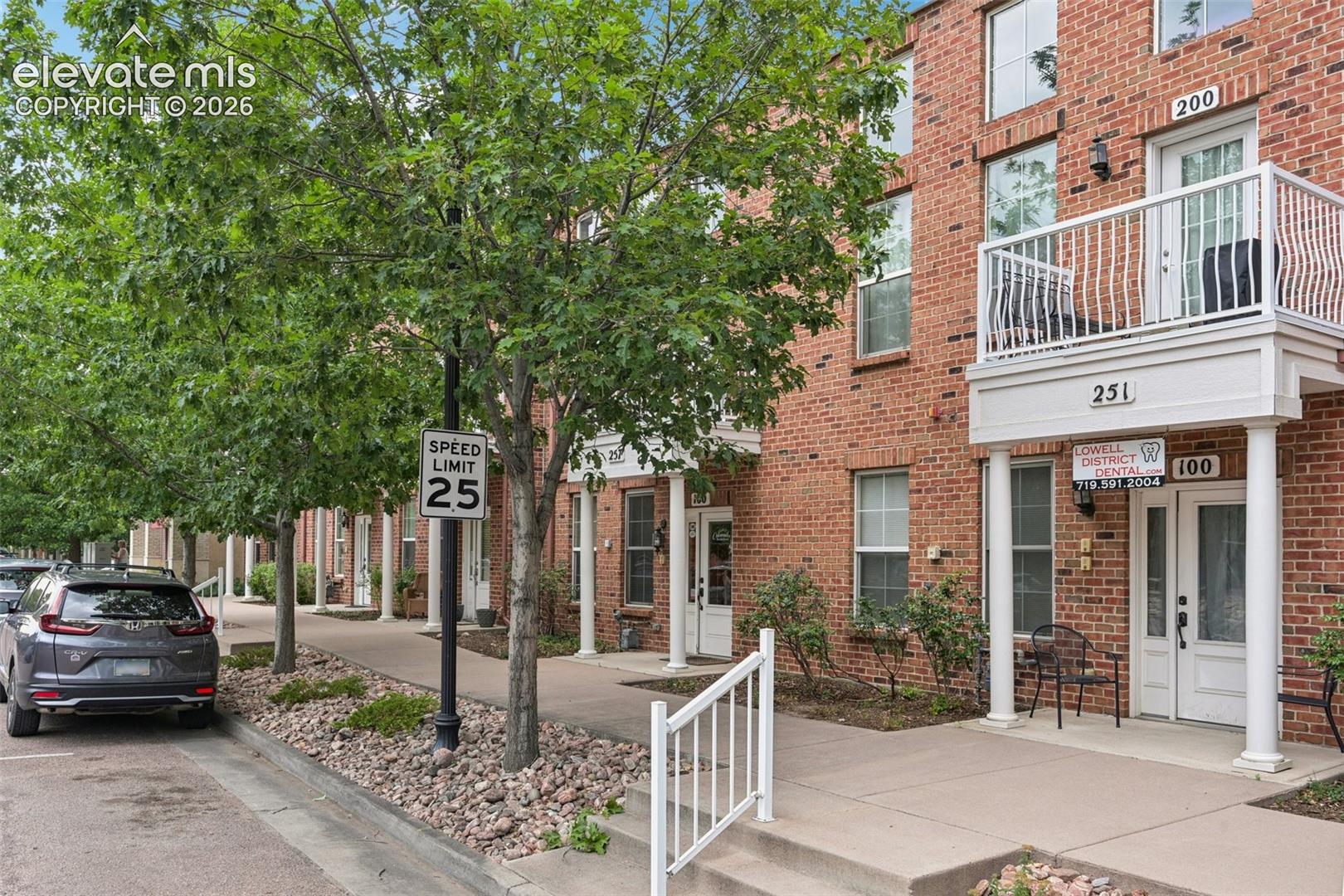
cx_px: 672
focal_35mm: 26
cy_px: 448
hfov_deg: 70.4
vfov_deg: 50.4
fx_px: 952
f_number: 8
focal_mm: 25.5
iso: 400
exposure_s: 1/20
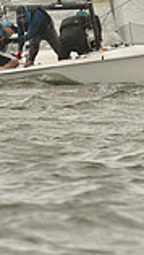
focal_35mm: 1156
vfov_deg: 1.9
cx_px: 85
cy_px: -161
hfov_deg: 1.1
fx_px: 7839
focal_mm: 300
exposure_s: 1/1250
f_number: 6.3
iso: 320
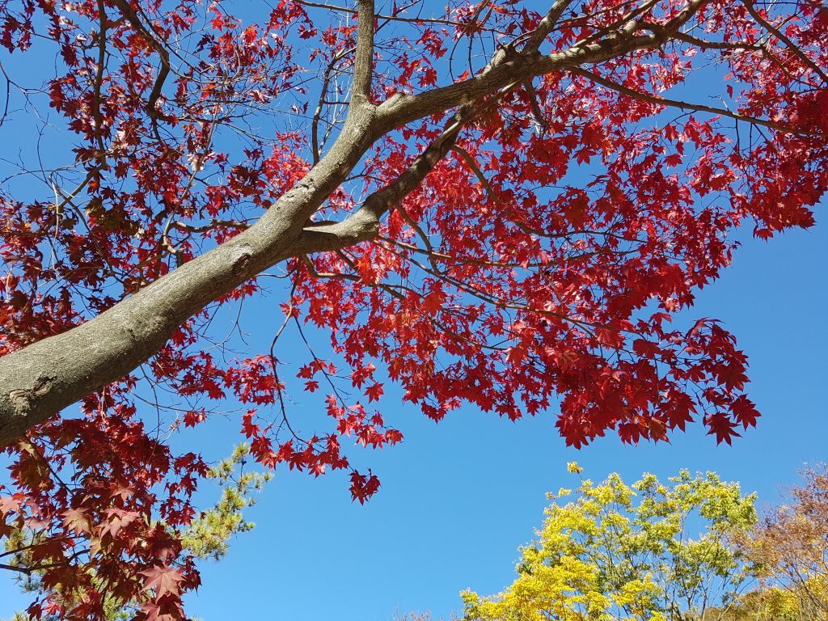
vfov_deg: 53.1
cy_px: 310
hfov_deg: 67.3
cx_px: 414
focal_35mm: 26
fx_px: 622
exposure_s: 1/1032
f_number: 1.7
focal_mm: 4.2
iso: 50
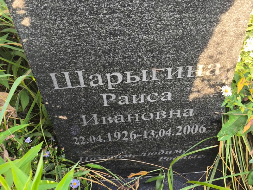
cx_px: 126
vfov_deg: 29.1
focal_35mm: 50
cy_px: 95
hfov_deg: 38.2
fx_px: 366
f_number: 1.7
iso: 64
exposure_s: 1/50
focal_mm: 4.71
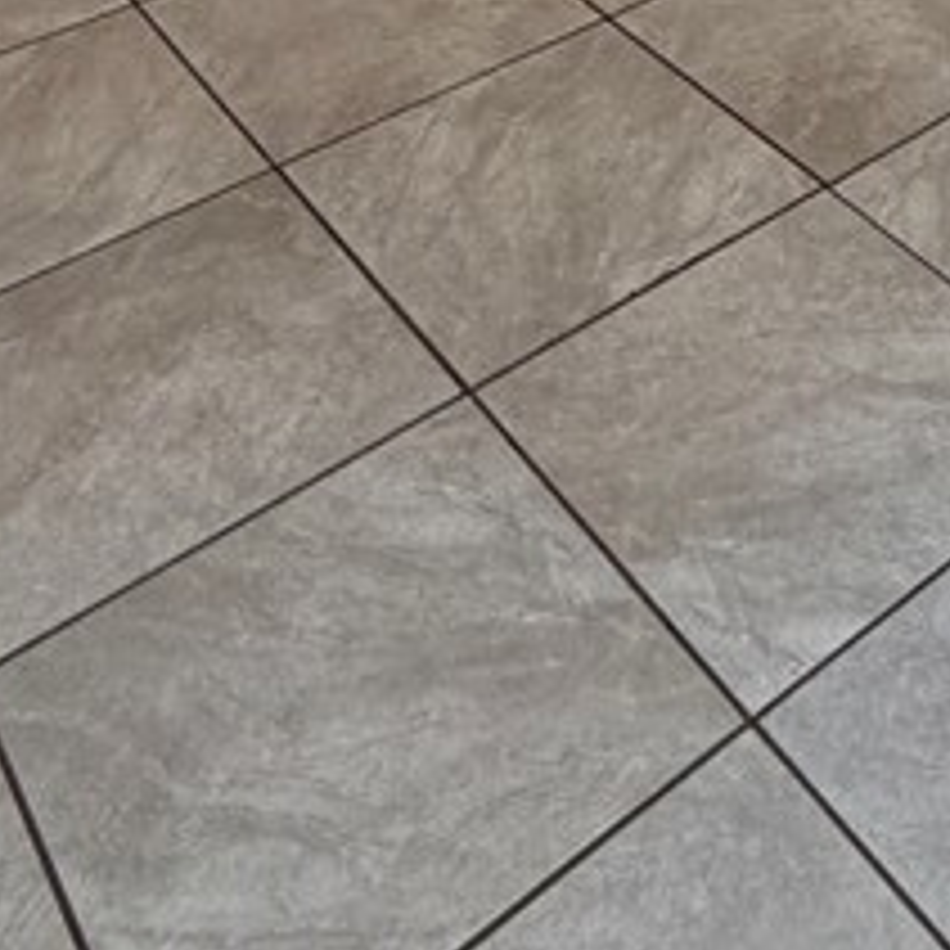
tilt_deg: -7.1
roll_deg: +0.6
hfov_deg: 27.4
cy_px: -801
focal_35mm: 60
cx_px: 887
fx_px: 1863
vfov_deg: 20.0
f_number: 2.2
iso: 125
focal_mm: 2.22
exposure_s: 1/120
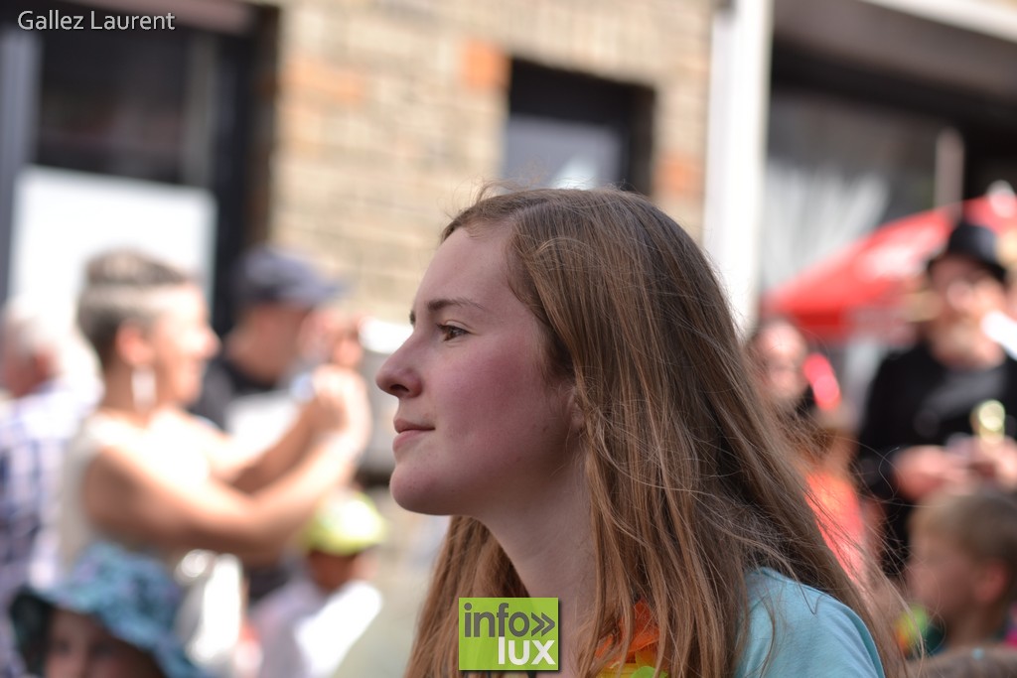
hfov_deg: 21.9
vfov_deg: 14.7
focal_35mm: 93
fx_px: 2627
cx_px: 508
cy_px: 339
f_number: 3.2
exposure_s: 1/500
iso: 100
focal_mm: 62
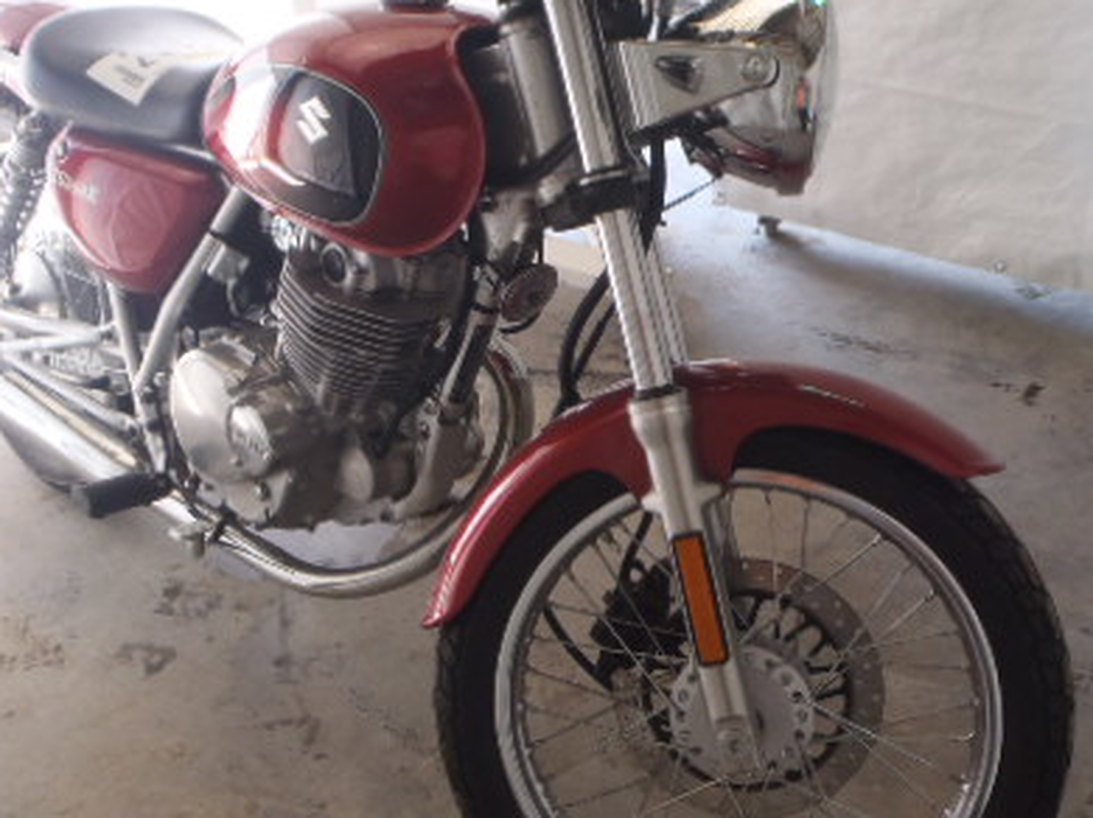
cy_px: 415
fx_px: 1452
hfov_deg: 41.3
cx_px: 558
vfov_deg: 31.5
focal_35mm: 46
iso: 125
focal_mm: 5
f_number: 3.5
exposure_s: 1/30
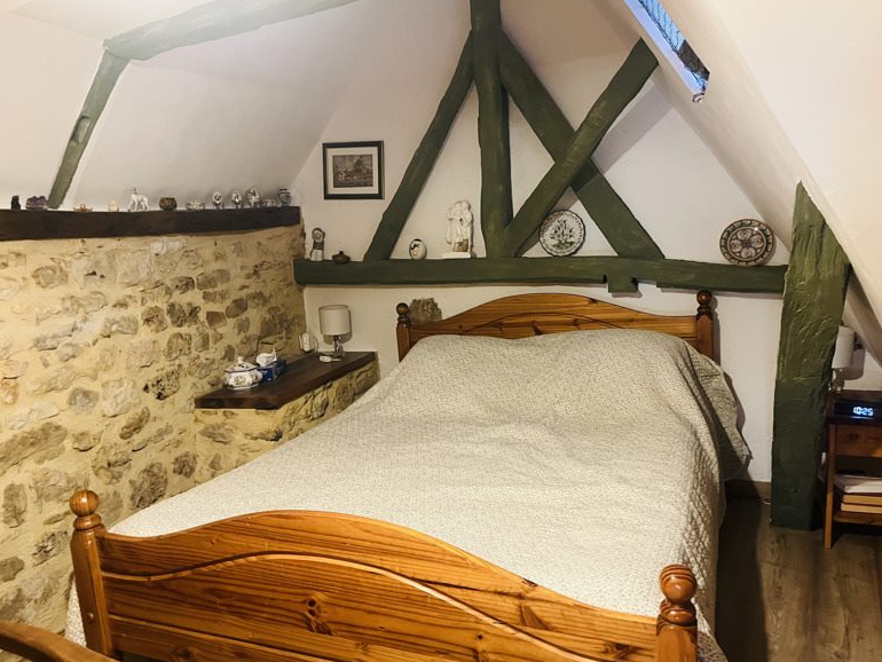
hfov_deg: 65.3
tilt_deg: -9.2
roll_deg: +3.5
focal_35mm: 27
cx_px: 454
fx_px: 688
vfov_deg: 51.4
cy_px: 336
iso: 500
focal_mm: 5.1
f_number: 1.6
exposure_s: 1/50
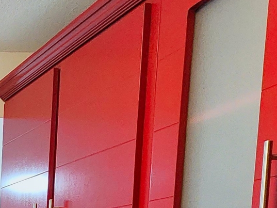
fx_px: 496
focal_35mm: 62
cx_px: -204
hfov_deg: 21.7
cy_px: 317
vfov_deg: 20.2
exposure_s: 1/60
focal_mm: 2.2
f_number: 2.2
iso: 400
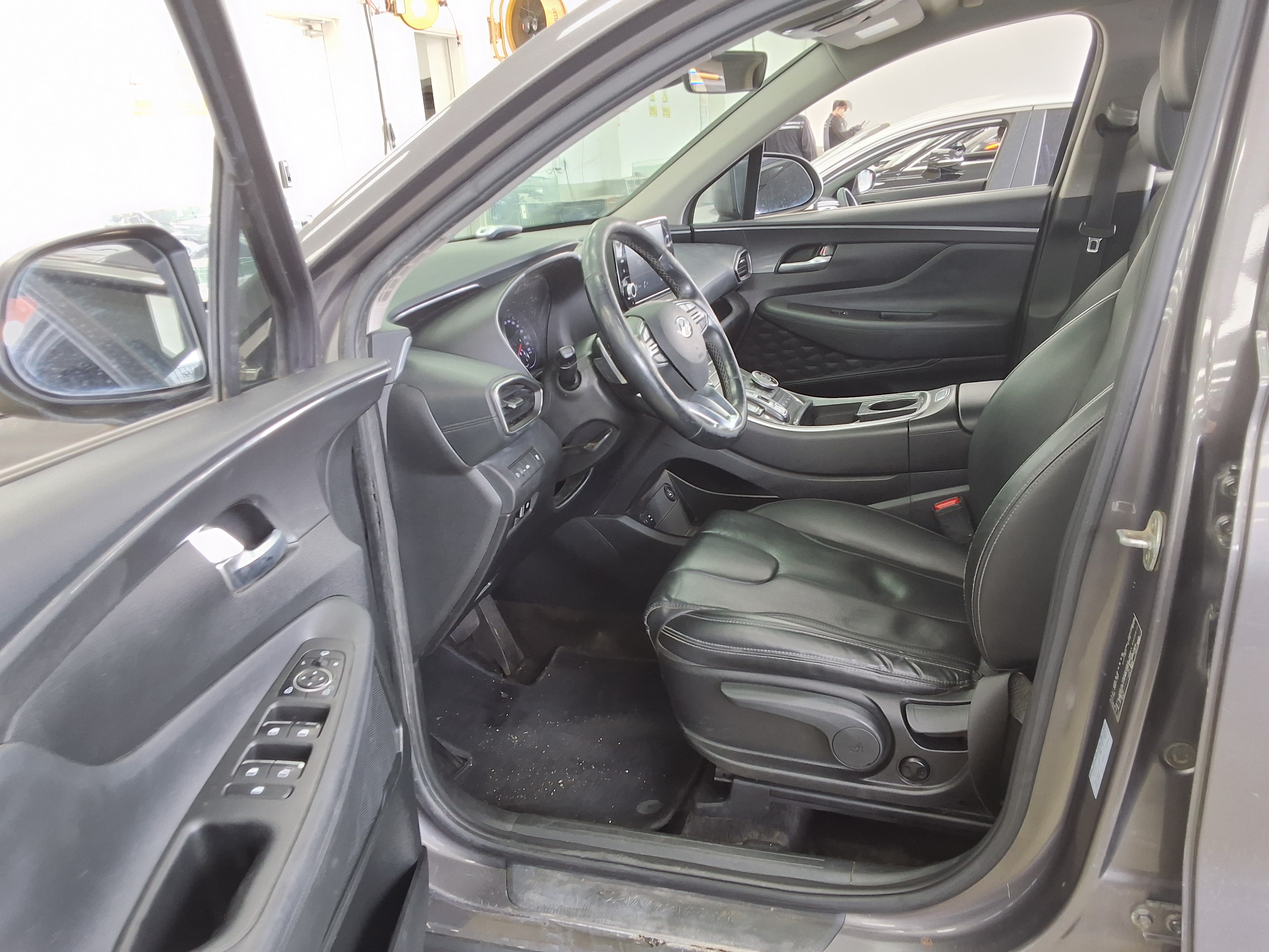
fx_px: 1026
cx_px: 634
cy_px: 476
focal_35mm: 28
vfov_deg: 49.7
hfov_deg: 63.4
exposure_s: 1/40
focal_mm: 2.91
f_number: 1.9
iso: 64
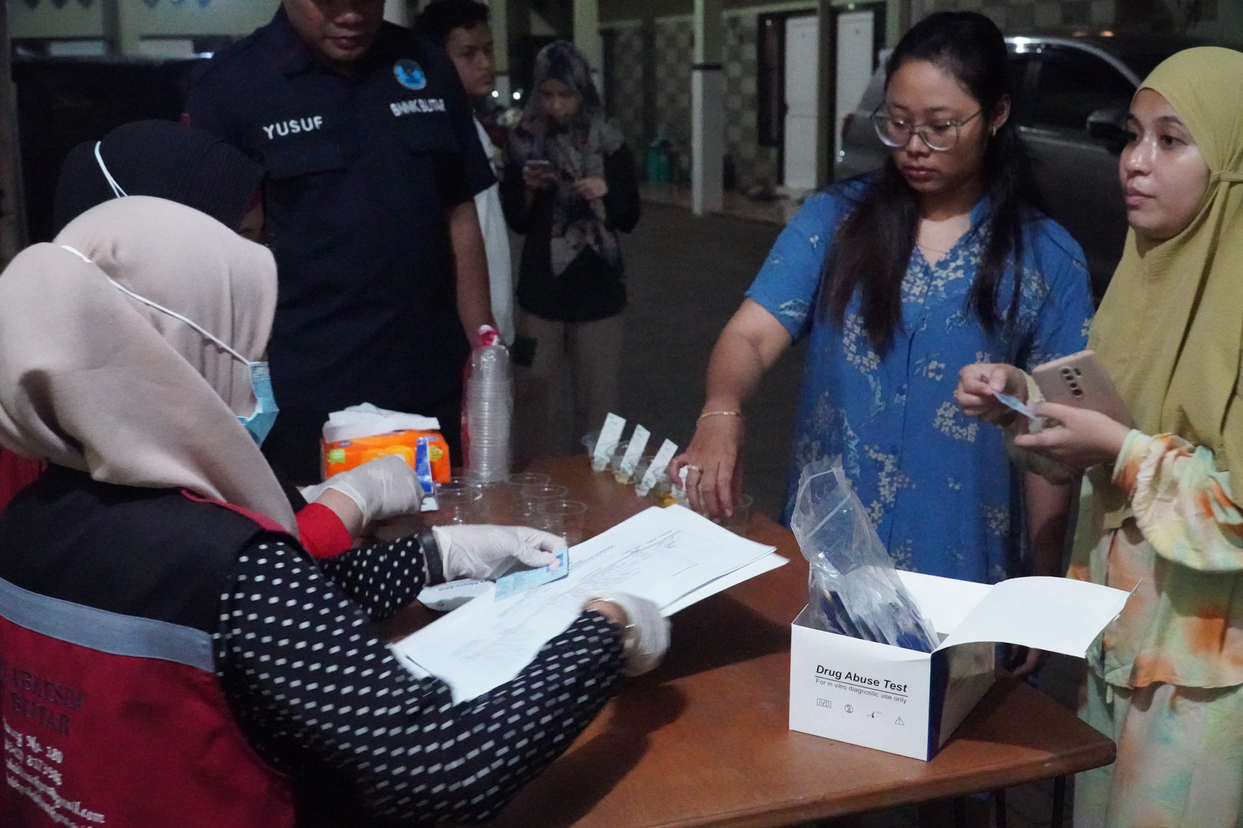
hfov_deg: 51.3
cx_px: 622
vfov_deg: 35.5
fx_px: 1295
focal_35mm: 38
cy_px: 414
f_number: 5.6
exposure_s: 1/50
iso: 25600
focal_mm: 25
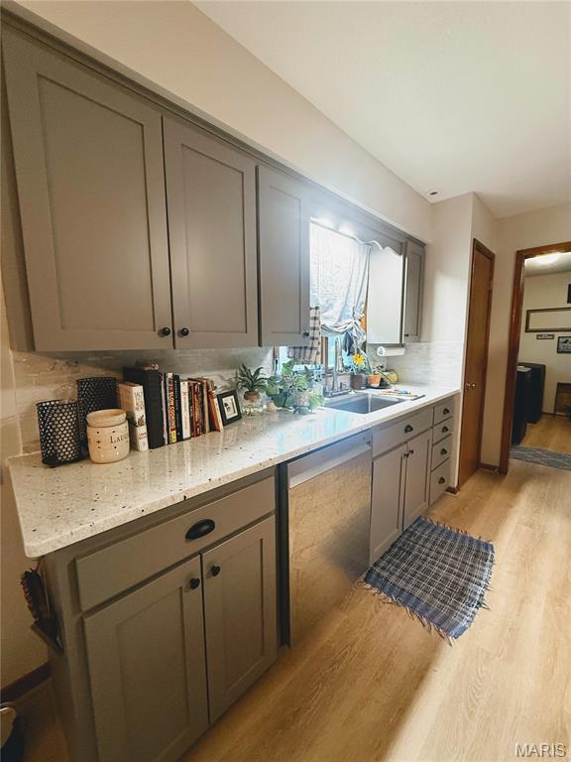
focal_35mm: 14
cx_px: 286
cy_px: 381
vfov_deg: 102.1
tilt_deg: -6.5
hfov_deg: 85.7
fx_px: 308
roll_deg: +0.3
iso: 320
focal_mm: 2.22
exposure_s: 1/60
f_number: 2.2
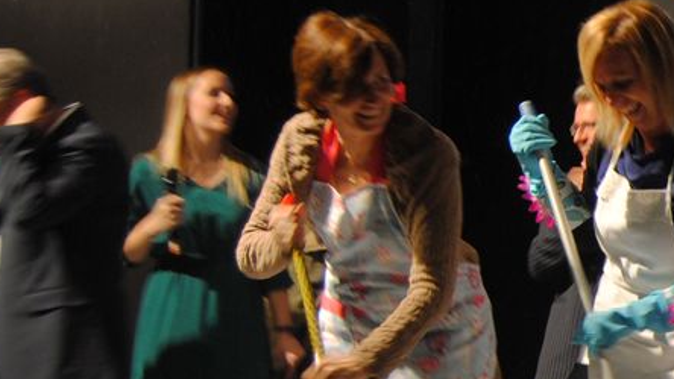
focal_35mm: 102
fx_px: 1823
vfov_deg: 11.9
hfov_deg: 18.6
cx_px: 997
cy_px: 258
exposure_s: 1/30
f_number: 3.5
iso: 200
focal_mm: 18
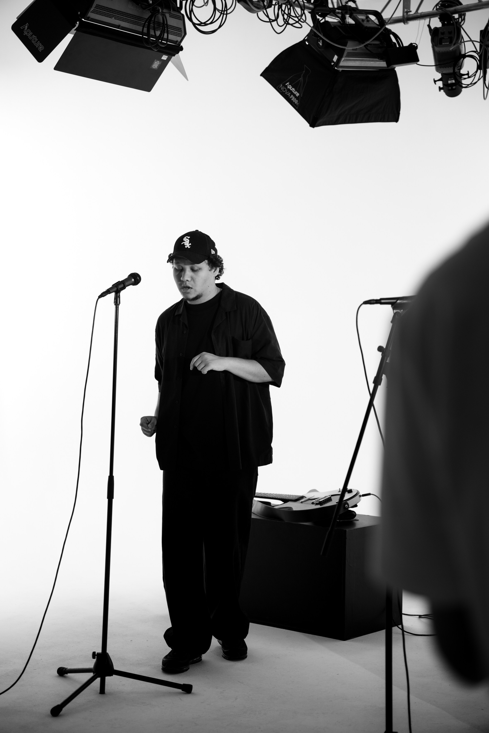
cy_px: 366
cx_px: 244
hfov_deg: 19.5
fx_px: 1426
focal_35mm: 70
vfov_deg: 28.8
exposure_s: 1/160
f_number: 2.8
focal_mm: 70
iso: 160
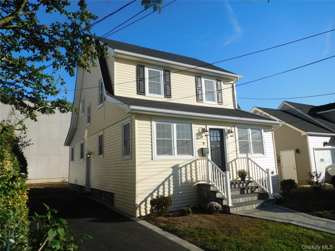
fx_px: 242
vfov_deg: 54.9
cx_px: 168
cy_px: 126
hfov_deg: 69.4
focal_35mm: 25
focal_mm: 4.5
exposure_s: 1/400
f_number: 6.8
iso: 125
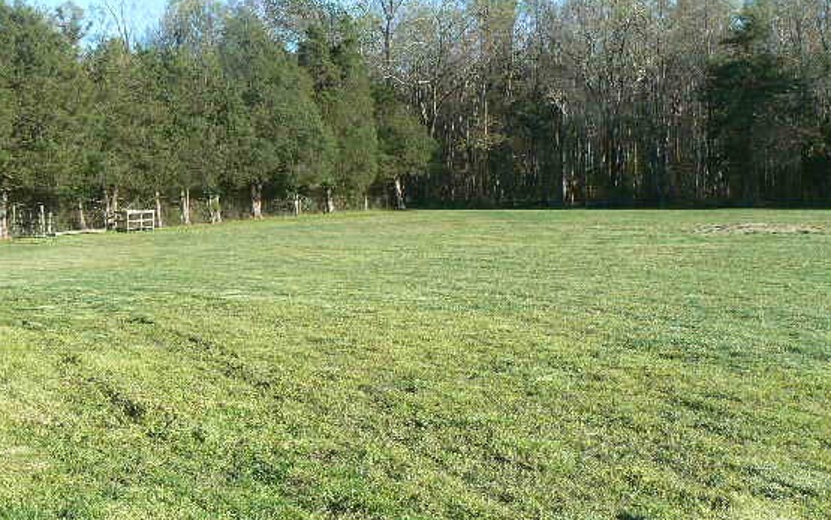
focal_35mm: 44
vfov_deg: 29.2
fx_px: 997
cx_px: 370
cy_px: 258
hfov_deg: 45.2
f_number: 5.6
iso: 80
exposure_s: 1/160
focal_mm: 6
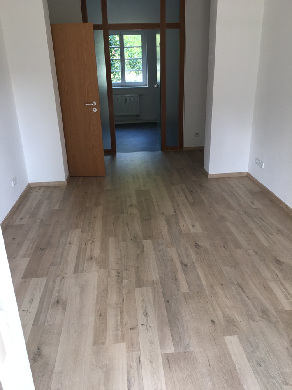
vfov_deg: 61.7
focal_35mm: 29
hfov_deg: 48.2
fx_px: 326
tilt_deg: -22.9
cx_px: 146
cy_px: 195
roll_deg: +1.1
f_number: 2.2
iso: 25
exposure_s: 1/36
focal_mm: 4.15
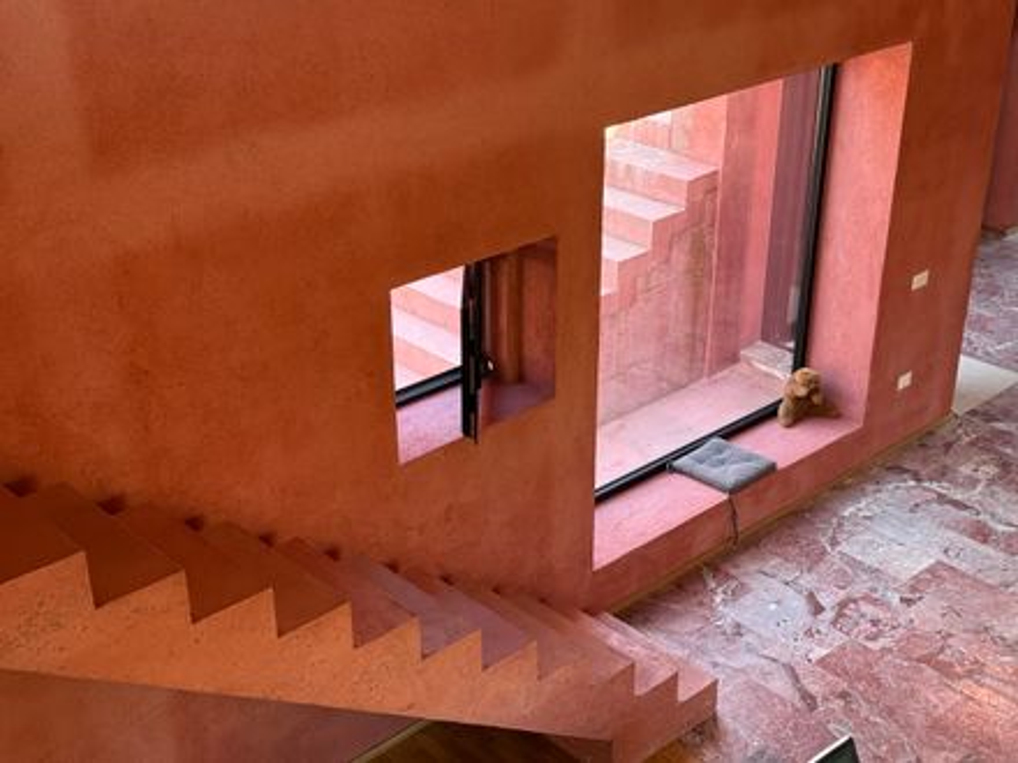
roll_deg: +0.4
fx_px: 1412
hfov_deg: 39.7
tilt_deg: -26.0
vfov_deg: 30.3
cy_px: 382
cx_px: 509
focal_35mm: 48
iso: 125
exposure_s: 1/109
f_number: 1.78
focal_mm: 6.76
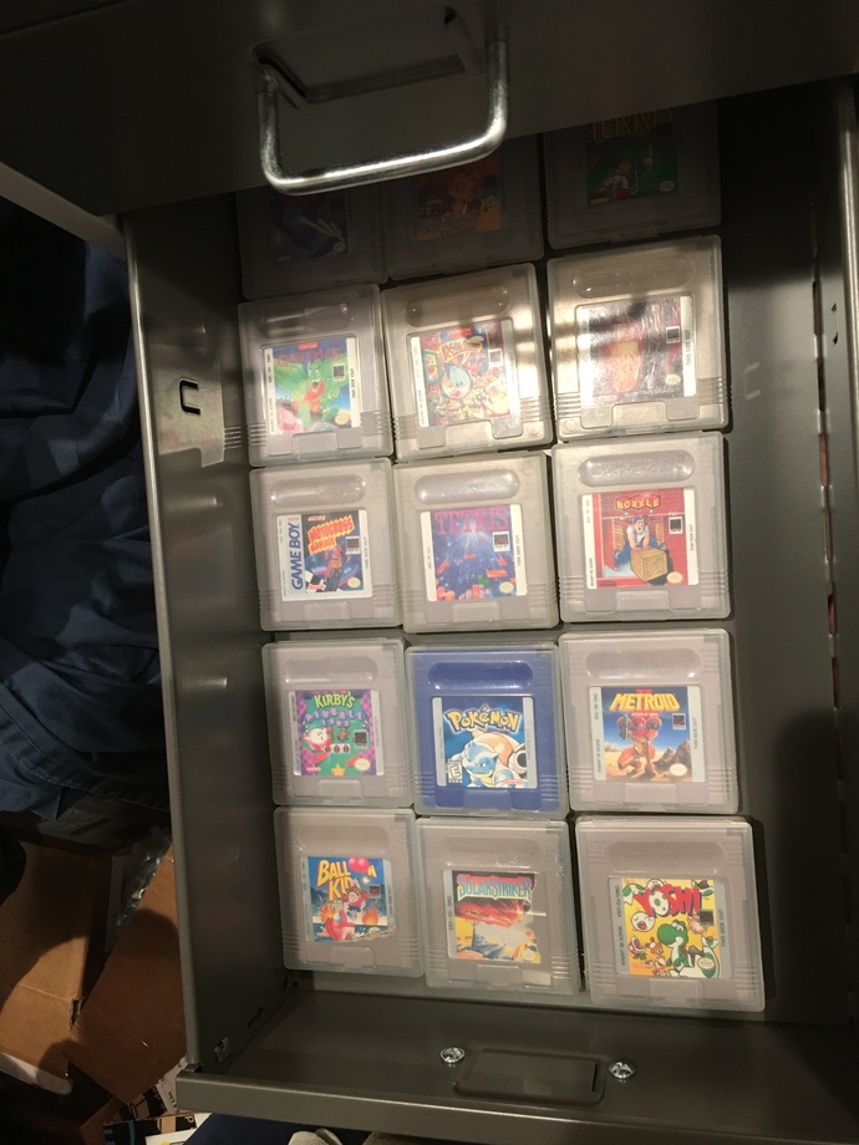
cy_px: 572
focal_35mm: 29
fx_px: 960
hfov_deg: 48.2
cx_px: 430
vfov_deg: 61.7
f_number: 2.2
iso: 80
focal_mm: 4.15
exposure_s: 1/10
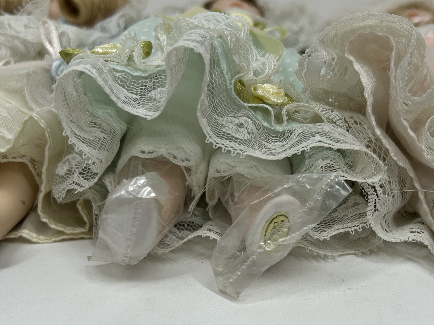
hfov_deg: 40.8
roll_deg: +0.6
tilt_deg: -32.1
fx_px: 577
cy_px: 250
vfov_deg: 30.9
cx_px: 286
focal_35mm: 46
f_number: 1.5
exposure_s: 1/1224
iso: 50
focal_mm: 5.7
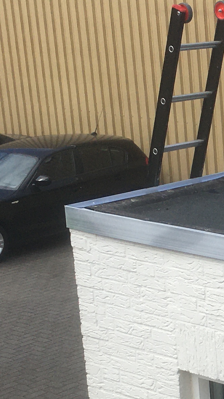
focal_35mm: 107
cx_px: 445
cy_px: 307
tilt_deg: -20.3
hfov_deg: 10.4
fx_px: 1130
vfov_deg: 19.8
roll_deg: -0.6
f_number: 2.2
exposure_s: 1/1923
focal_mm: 4.15
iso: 25
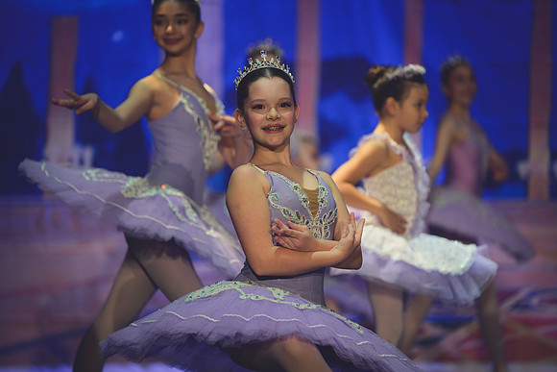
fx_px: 2786
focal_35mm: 180
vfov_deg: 7.6
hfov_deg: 11.4
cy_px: 186
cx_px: 278
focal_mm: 180
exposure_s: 1/320
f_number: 2.8
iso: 900
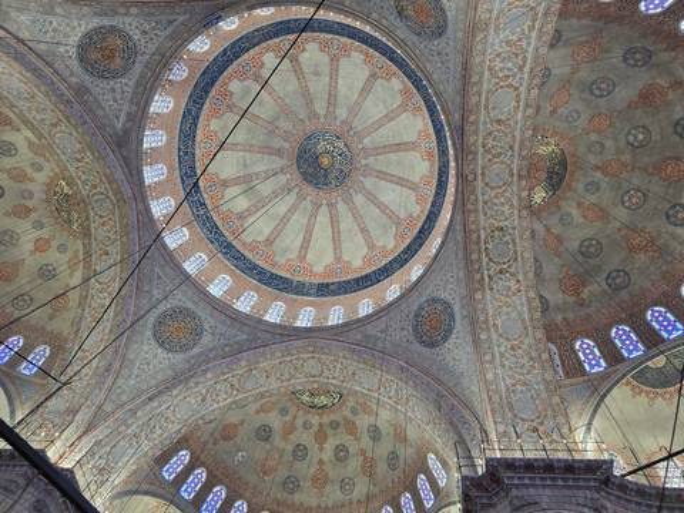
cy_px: 256
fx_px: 454
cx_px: 342
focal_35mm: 23
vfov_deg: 58.9
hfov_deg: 73.9
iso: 250
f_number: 1.7
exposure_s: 1/100
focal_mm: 6.3
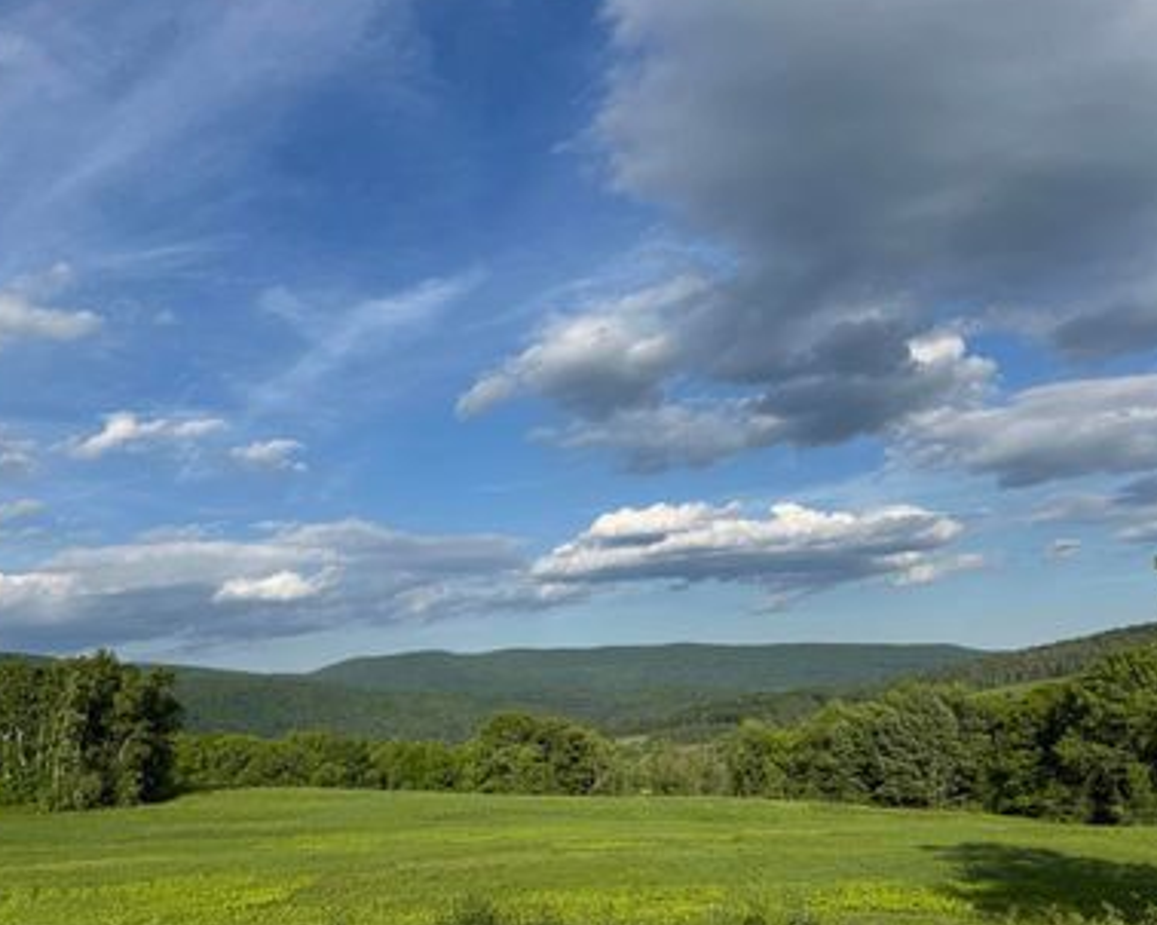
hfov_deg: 56.4
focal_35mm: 31
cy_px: 531
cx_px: 425
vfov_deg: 46.9
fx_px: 1061
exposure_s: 1/5348
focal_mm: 6.76
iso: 80
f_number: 1.78
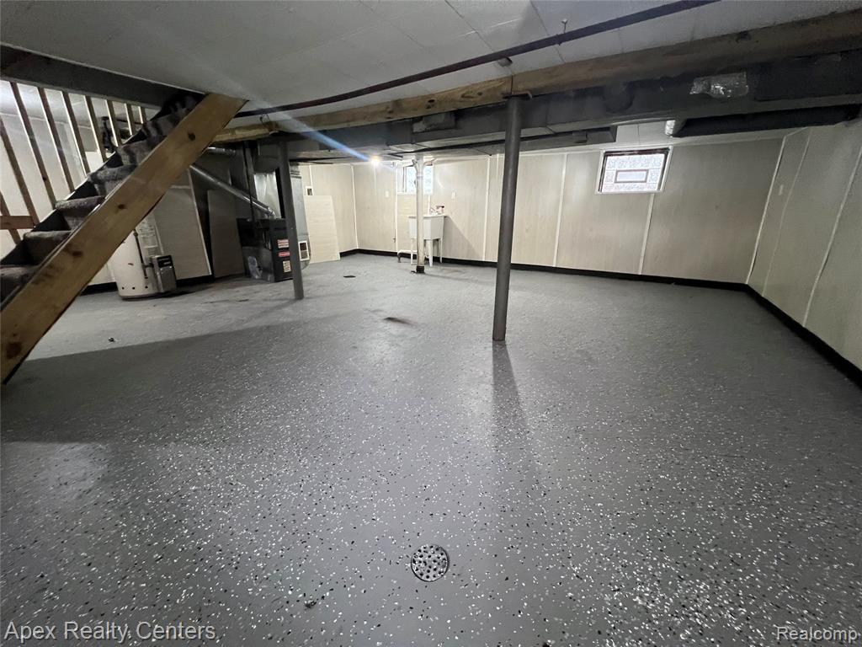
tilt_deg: -19.1
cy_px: 324
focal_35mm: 13
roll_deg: -0.6
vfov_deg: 89.9
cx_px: 431
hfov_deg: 106.2
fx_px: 324
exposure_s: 1/60
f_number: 1.8
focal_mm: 1.57
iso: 500
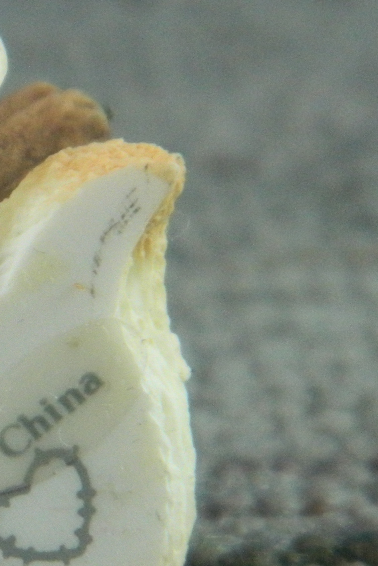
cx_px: -197
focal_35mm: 397
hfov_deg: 3.4
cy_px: 297
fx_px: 6252
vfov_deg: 5.2
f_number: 4.9
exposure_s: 1/20
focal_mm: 27
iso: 400
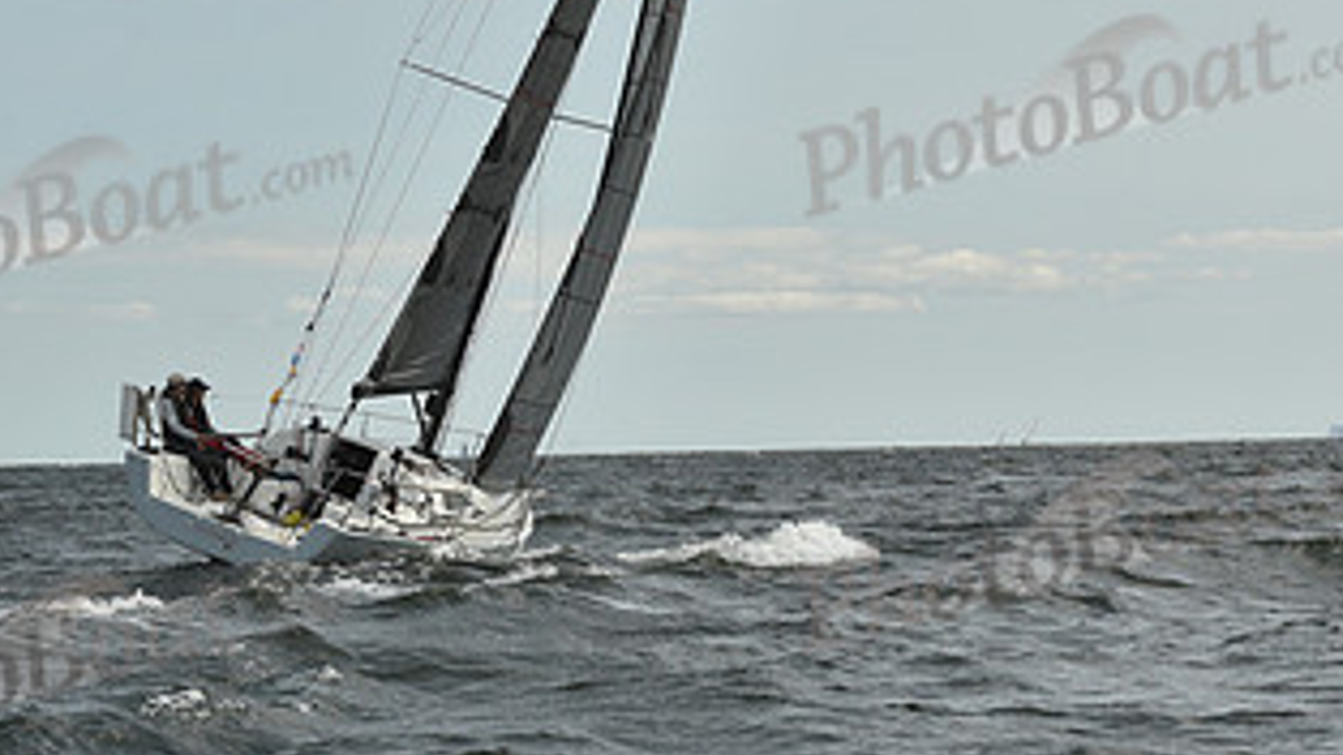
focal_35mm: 136
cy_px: -56
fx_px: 4843
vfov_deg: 8.8
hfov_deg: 15.8
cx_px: 577
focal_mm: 70
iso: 250
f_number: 10
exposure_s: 1/800
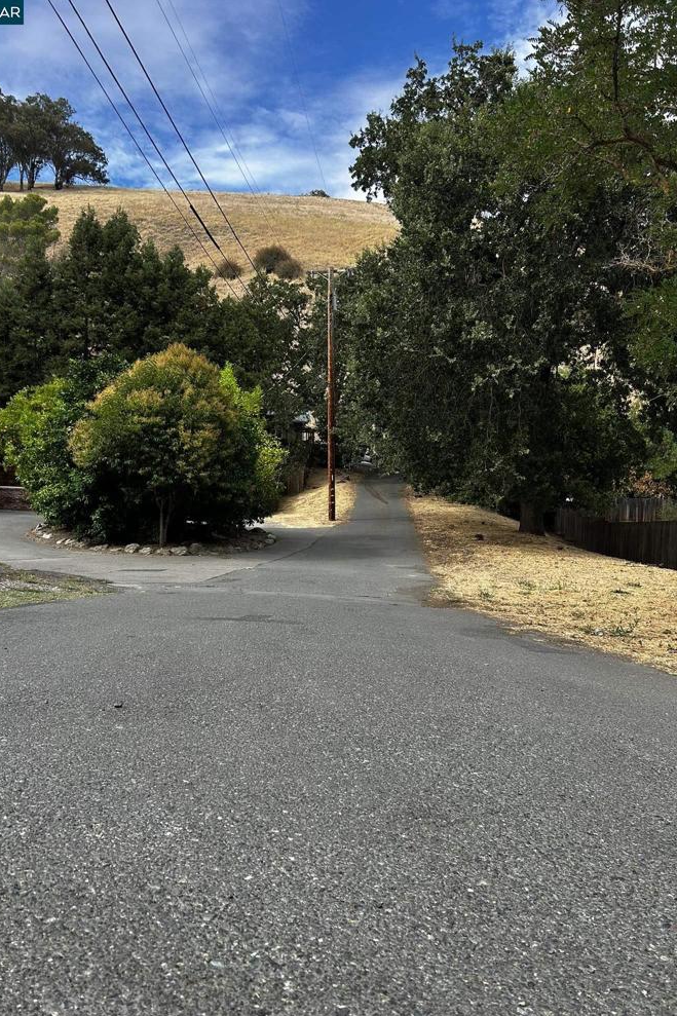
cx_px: 315
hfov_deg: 46.4
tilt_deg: -0.5
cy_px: 525
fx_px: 790
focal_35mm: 28
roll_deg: +1.2
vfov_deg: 65.5
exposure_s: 1/1553
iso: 50
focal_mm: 5.7
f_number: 1.5
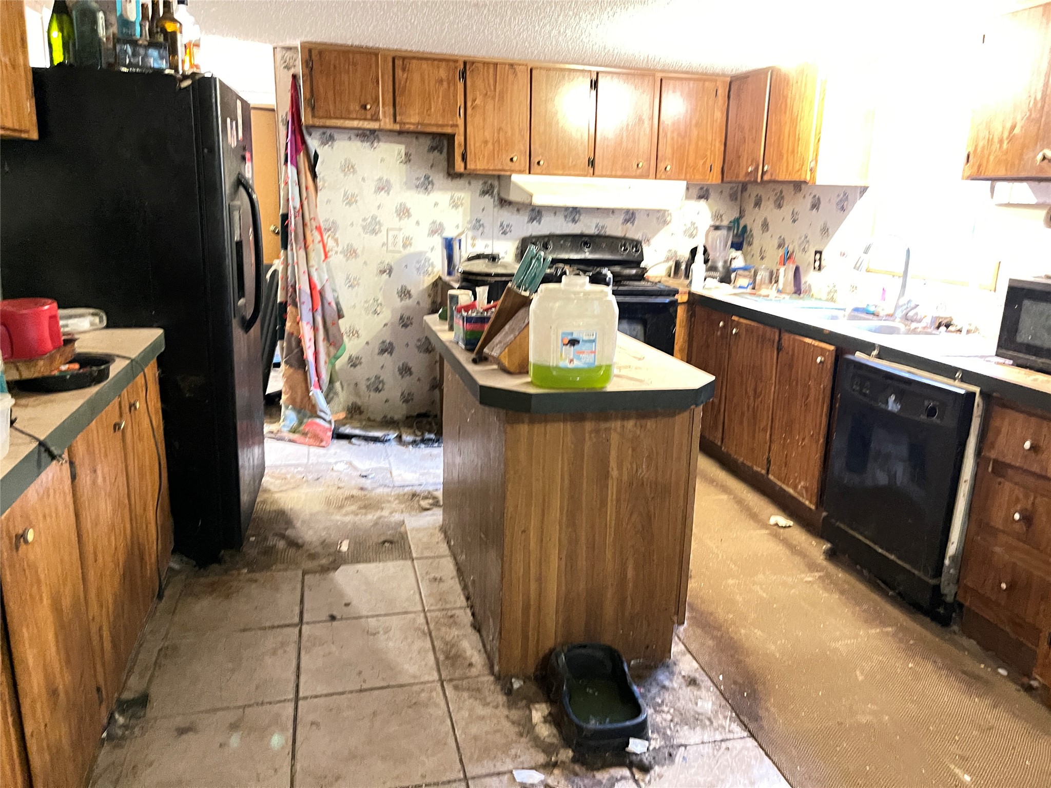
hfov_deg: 69.4
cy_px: 394
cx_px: 526
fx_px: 759
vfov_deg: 54.9
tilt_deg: -13.0
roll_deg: -1.5
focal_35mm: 25
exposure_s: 1/17
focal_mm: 5.1
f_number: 1.6
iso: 1250
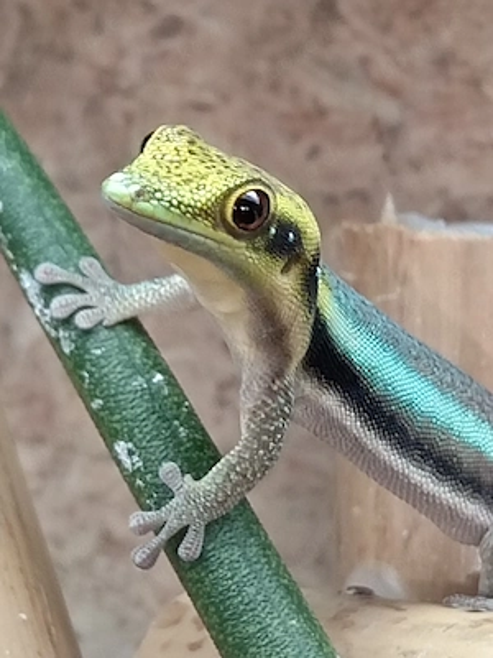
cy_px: 329
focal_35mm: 206
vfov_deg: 9.6
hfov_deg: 7.2
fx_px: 3912
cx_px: 246
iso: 343
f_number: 1.9
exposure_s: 1/100
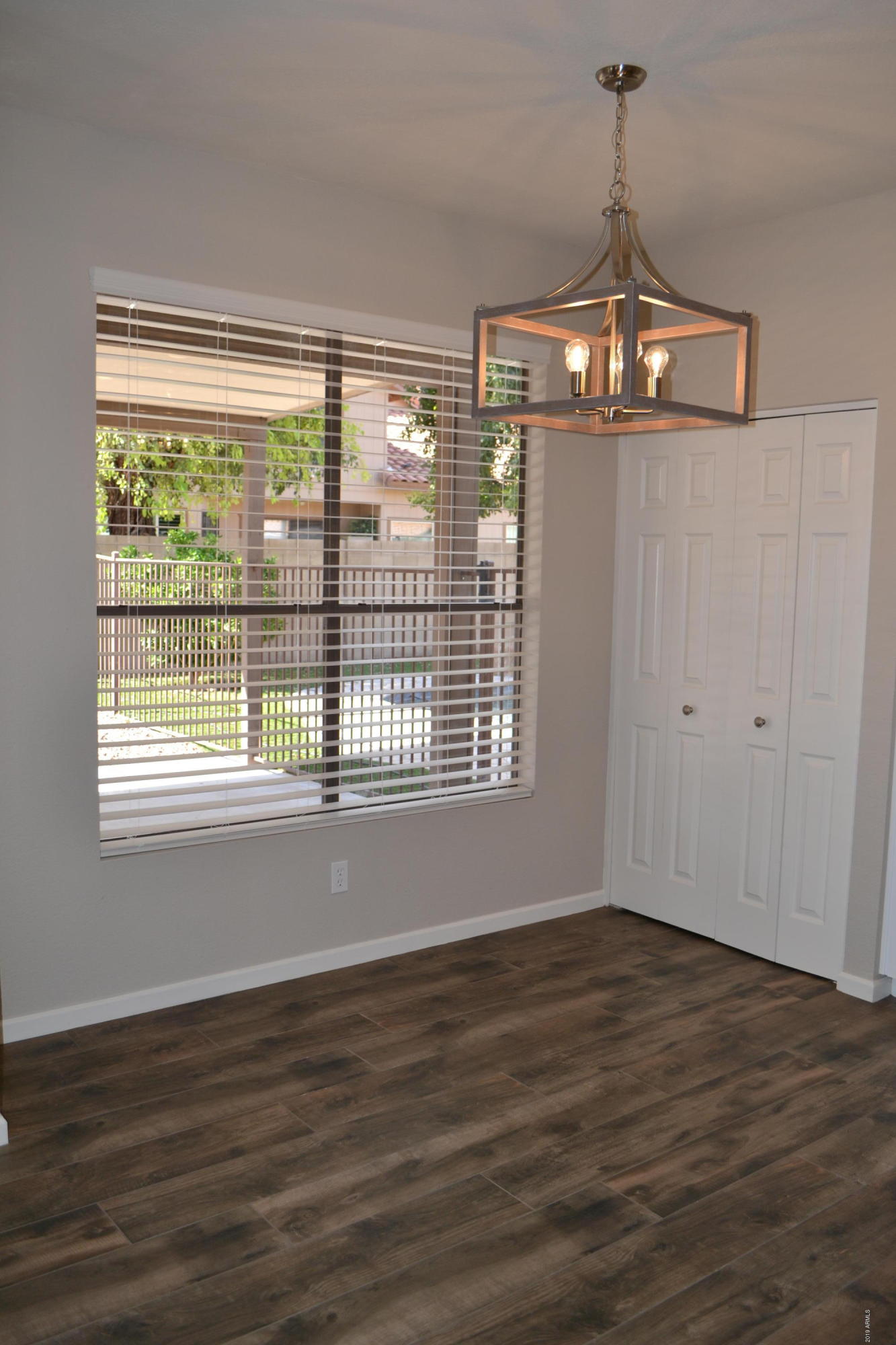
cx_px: 448
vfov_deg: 61.9
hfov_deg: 43.6
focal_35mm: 30
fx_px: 1120
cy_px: 672
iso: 160
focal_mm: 20
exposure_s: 1/125
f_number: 4
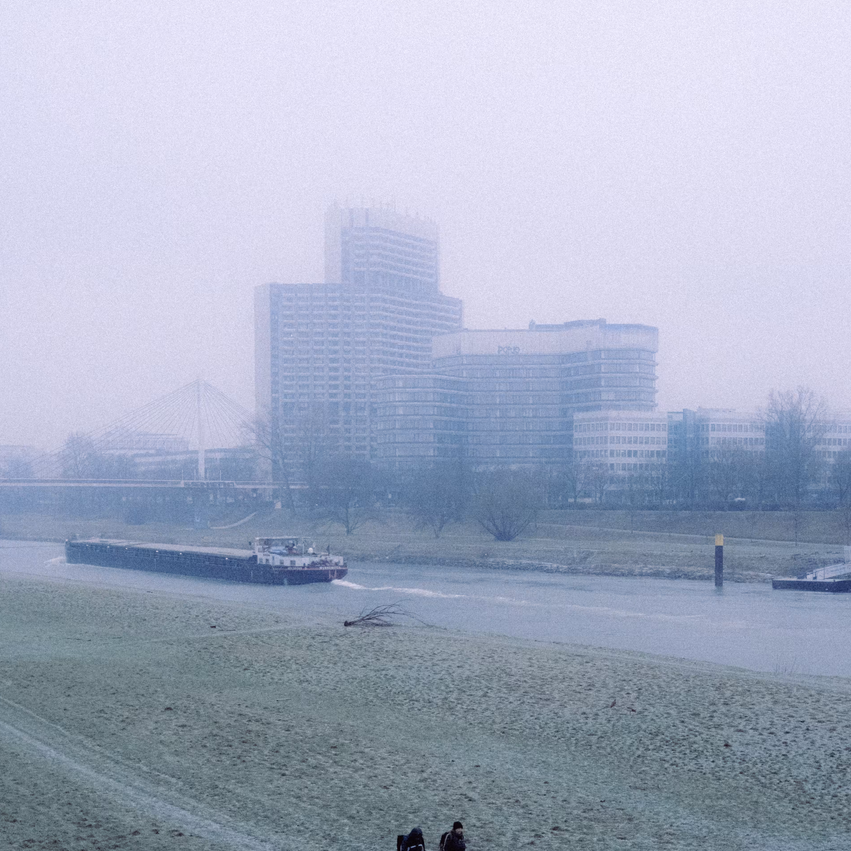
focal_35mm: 57
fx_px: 1585
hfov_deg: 30.0
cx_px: 430
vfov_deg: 29.8
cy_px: 590
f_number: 8
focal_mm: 27
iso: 3200
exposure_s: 1/1000
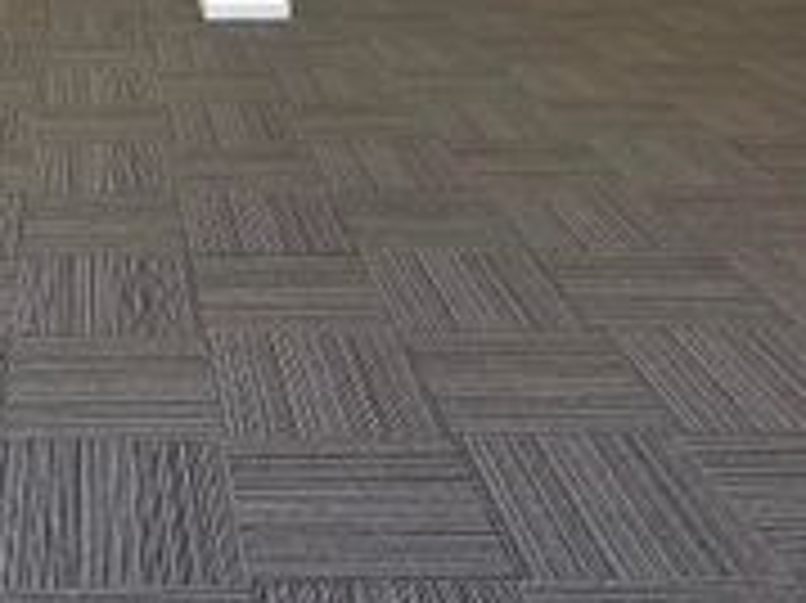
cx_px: 90
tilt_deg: -14.8
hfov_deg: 31.8
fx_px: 1350
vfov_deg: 24.5
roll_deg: -0.2
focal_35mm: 58
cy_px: 58
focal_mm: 4.2
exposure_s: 1/100
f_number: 1.6
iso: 100
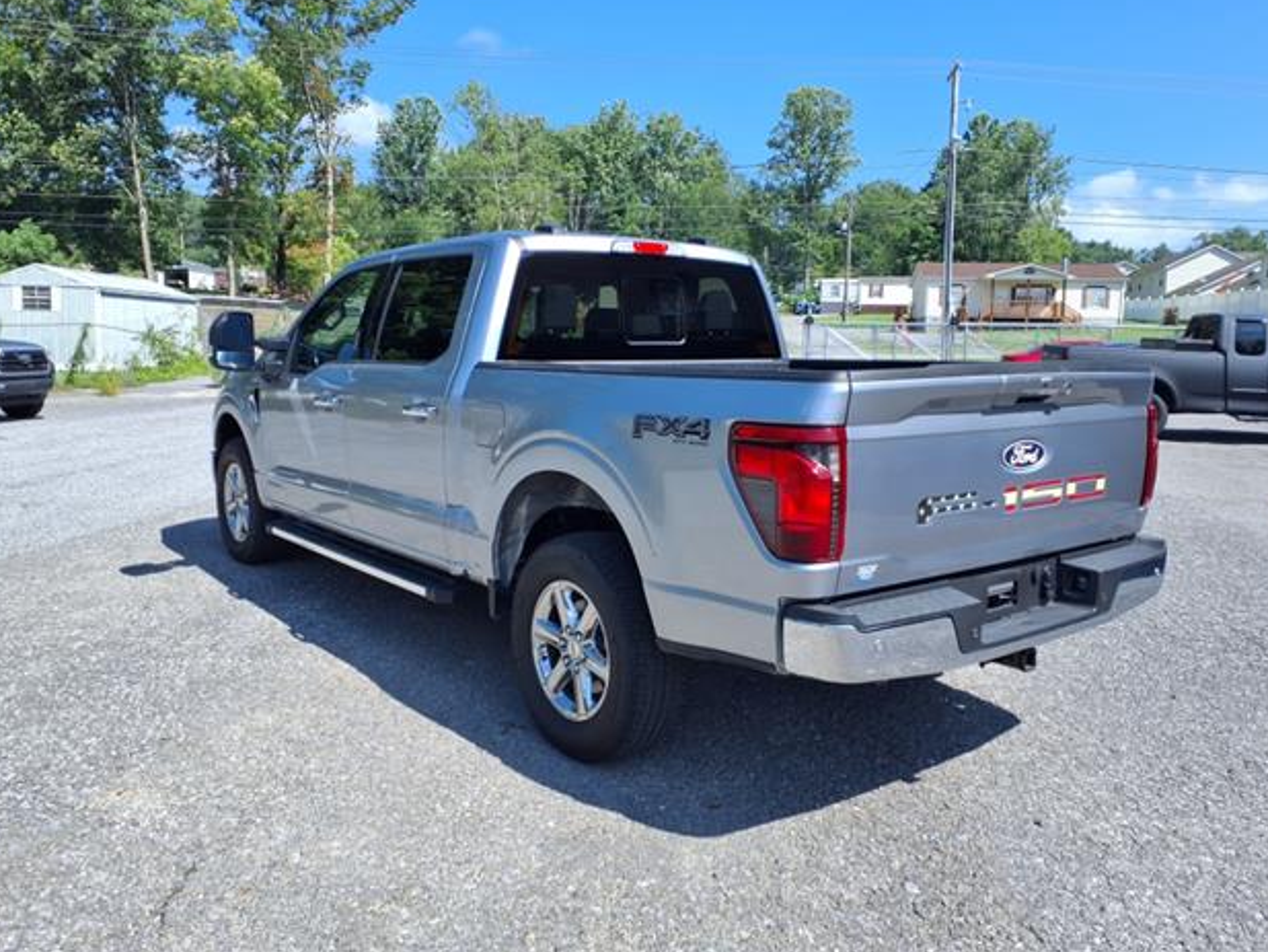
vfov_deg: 49.8
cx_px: 633
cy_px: 461
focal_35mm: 28
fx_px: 1026
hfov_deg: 63.4
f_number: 1.9
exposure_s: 1/1000
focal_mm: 3.58
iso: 40
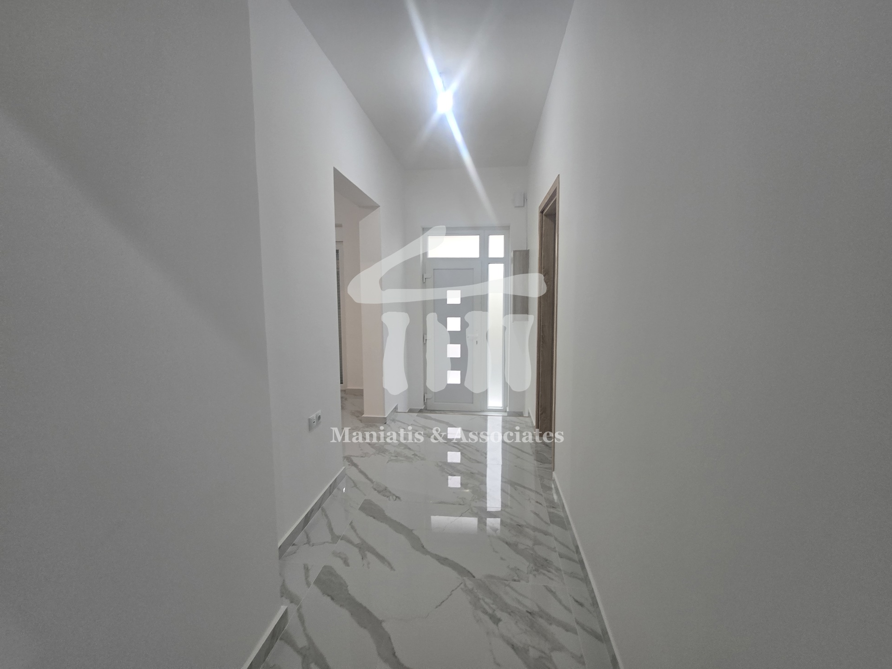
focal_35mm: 13
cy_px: 334
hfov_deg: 106.2
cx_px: 446
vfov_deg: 89.9
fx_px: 335
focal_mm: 2.2
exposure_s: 1/50
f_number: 2.2
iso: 125
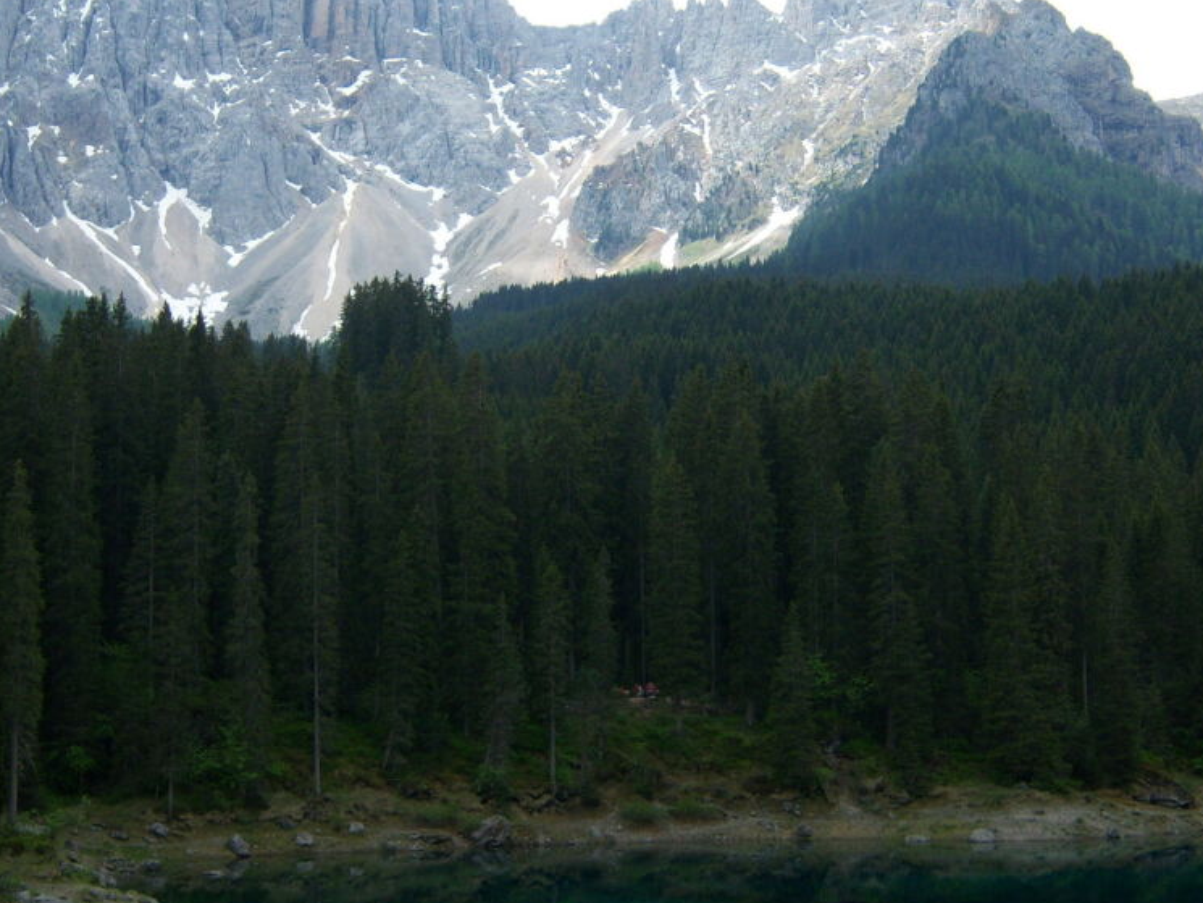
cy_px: 504
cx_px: 594
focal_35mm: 58
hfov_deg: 33.2
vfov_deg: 25.2
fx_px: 2016
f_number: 2.8
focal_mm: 7.5
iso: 80
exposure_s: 1/800
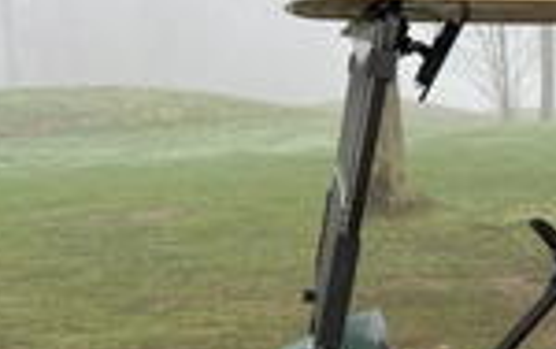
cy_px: 368
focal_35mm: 68
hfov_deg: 27.0
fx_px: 1031
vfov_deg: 18.6
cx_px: 652
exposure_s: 1/166
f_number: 1.78
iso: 80
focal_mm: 6.76
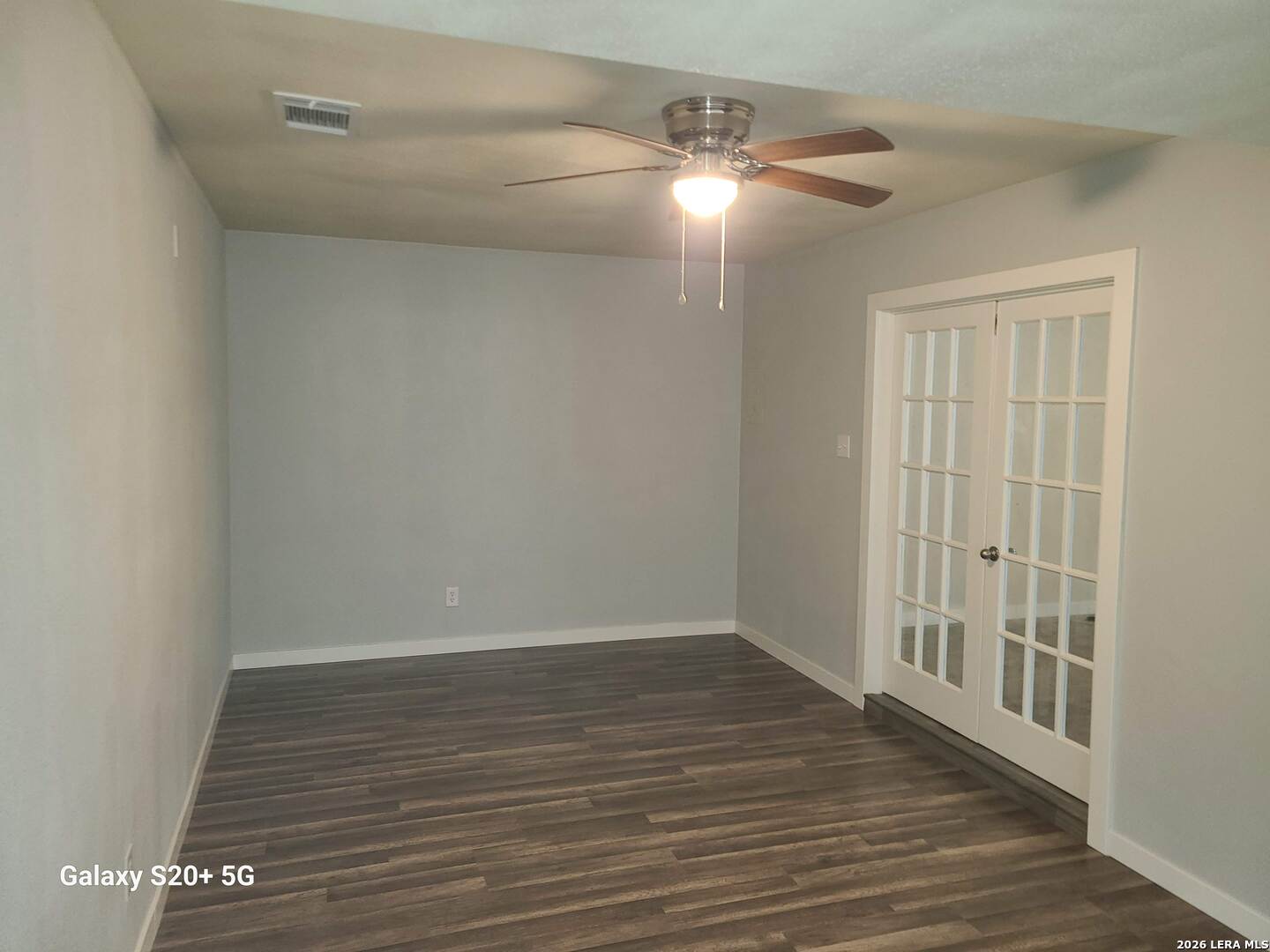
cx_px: 635
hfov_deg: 67.3
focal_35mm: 26
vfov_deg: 53.1
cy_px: 476
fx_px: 954
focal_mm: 5.4
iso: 125
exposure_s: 1/10
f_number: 1.8
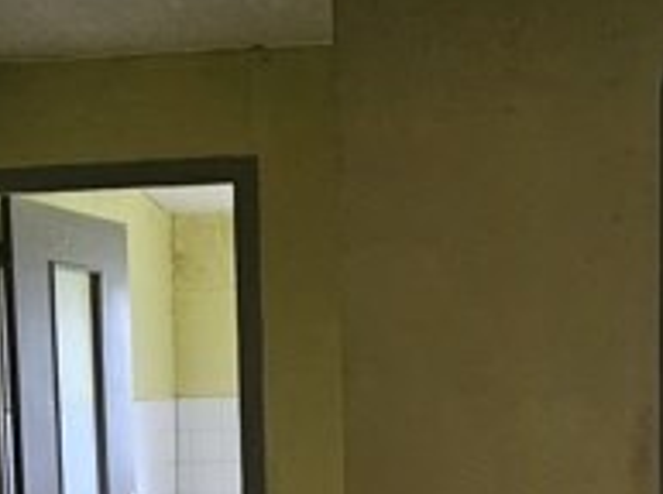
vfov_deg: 25.6
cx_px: 350
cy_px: 497
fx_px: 1032
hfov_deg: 35.6
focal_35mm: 54
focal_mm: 2.2
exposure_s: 1/24
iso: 800
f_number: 2.2
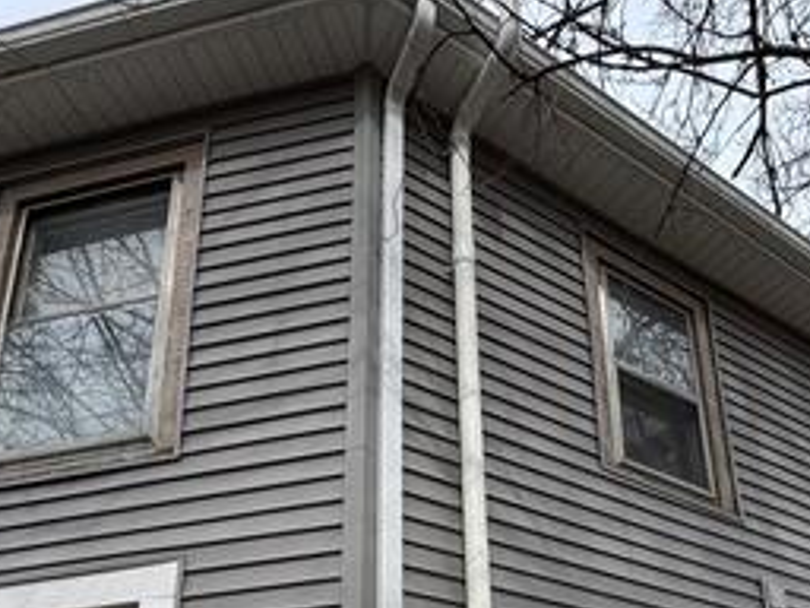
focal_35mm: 35
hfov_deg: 52.1
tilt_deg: +17.9
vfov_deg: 34.4
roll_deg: +3.0
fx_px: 819
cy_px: 690
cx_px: 506
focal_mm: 2.22
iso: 40
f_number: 2.2
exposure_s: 1/1006
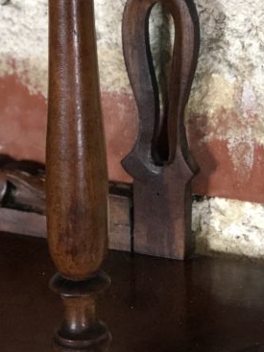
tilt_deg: -10.1
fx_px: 1475
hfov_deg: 10.2
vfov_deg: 13.3
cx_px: 221
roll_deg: +0.6
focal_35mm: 145
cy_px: -46
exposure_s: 1/25
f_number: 2.4
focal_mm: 6
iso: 160
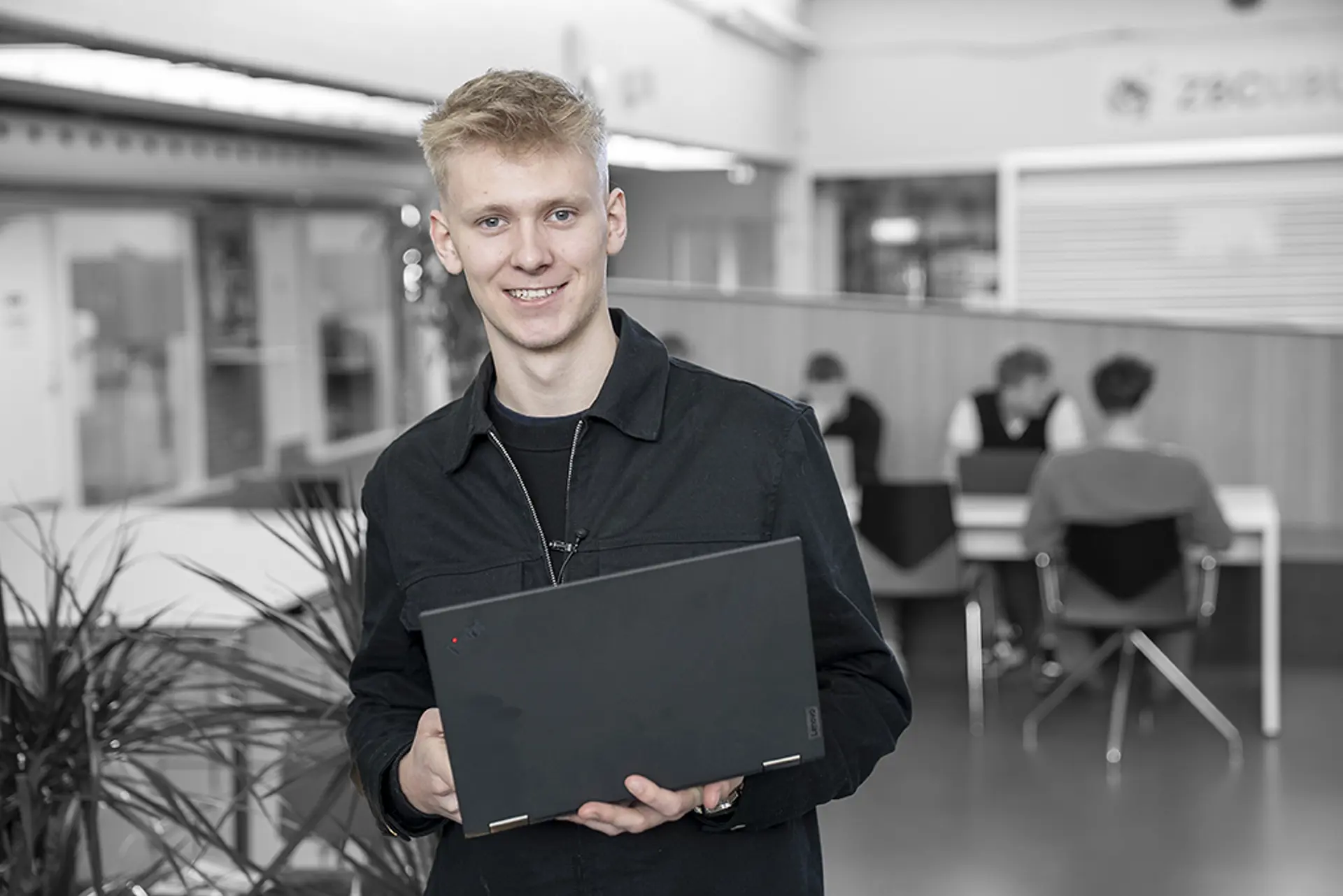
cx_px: 672
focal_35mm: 56
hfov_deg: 35.6
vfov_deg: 24.2
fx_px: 2090
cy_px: 448
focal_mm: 56
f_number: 2.8
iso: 200
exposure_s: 1/60
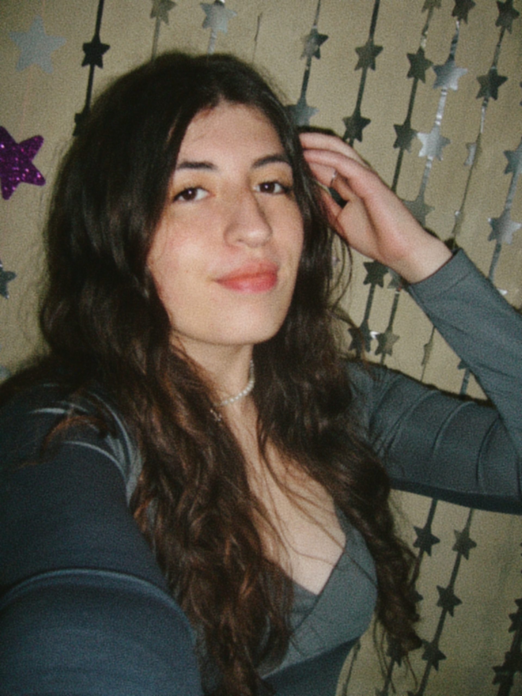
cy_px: 348
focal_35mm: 35
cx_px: 261
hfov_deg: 40.7
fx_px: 704
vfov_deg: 52.6
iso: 100
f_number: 2.8
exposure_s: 1/30
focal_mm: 5.8
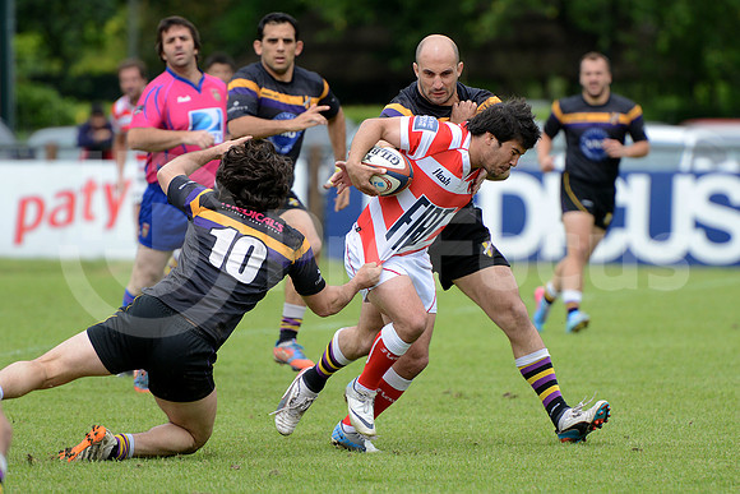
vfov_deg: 5.1
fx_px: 5551
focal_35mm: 270
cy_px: 247
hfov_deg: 7.6
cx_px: 370
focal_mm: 270
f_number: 4
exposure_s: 1/1250
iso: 400
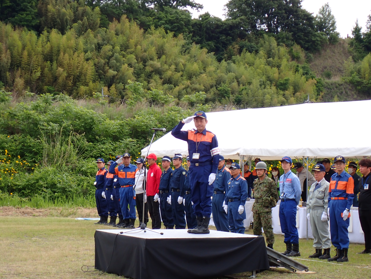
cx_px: 186
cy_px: 140
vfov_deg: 14.8
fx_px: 1072
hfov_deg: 19.6
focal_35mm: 100
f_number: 4.9
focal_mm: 18
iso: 200
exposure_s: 1/640
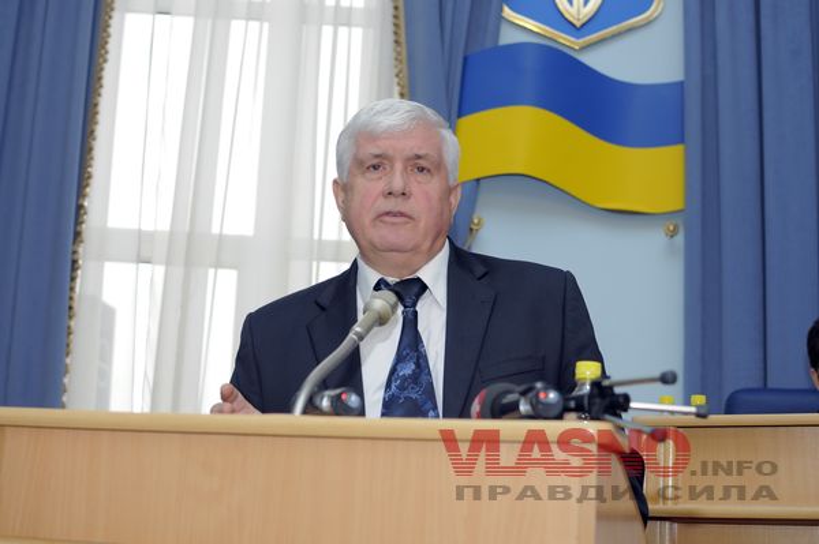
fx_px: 1193
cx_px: 410
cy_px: 272
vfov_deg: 25.7
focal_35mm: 52
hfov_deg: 37.9
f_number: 4
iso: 400
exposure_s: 1/60
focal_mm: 35
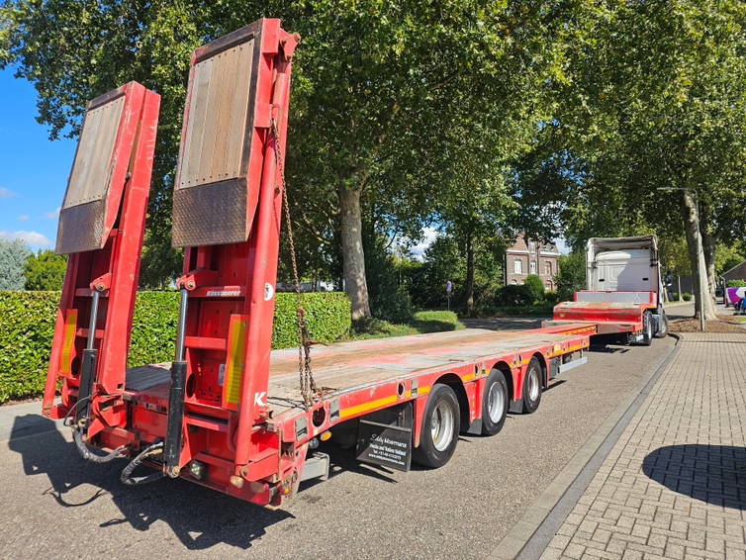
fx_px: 496
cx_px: 373
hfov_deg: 73.9
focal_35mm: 23
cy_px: 280
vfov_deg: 58.9
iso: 10
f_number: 1.7
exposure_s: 1/528
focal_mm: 6.3
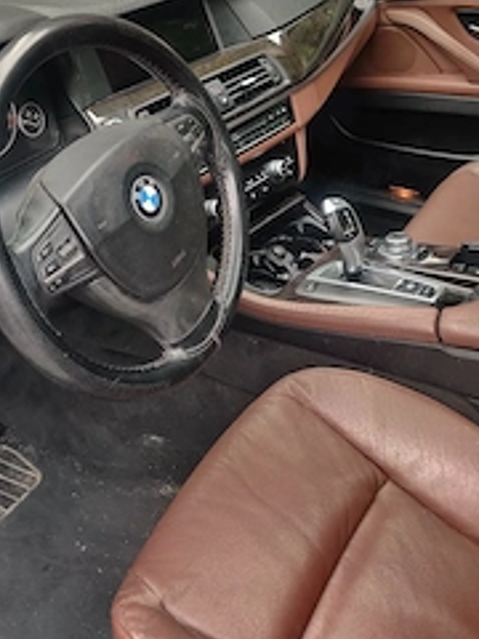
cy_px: 232
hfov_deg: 32.1
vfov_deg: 41.7
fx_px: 830
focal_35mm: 45
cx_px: 186
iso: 160
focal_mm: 4.75
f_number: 1.65
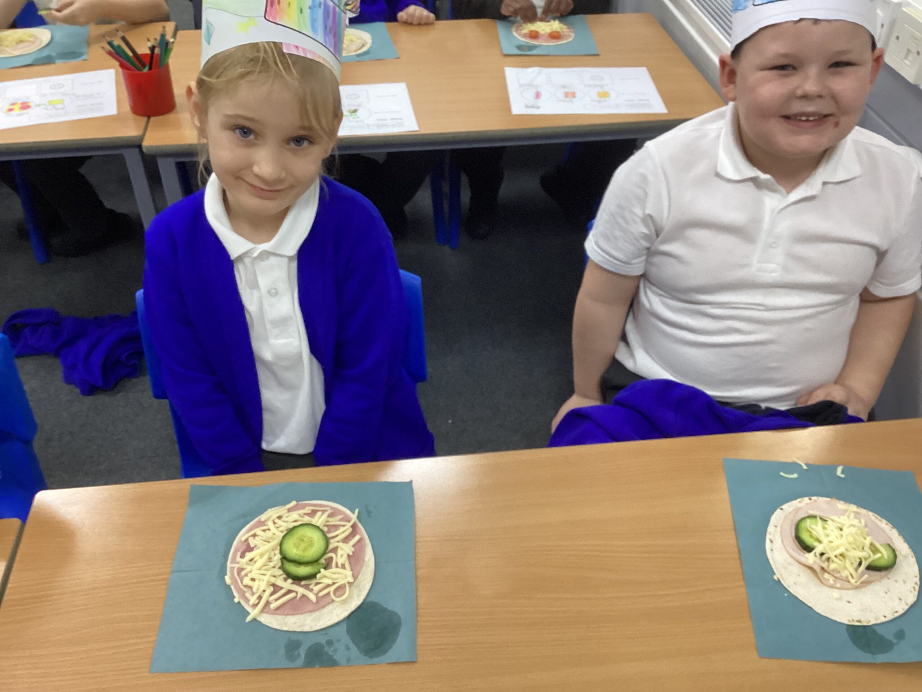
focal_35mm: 31
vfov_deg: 45.4
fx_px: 826
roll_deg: -2.3
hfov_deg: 58.4
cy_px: 346
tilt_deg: -40.9
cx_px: 461
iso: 250
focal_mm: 3.3
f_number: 2.4
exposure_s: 1/60
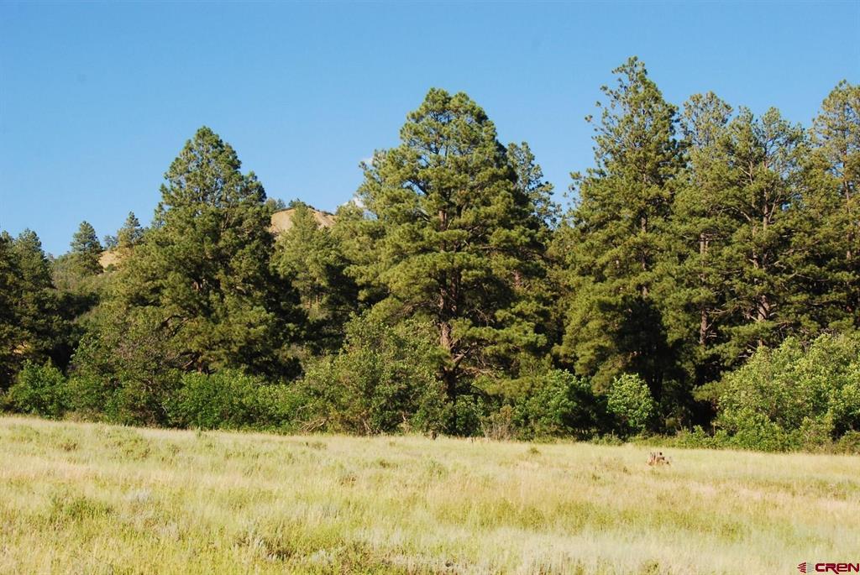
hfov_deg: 28.0
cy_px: 288
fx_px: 1722
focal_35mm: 72
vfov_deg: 19.0
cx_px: 430
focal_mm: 48
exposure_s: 1/400
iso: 400
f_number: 10
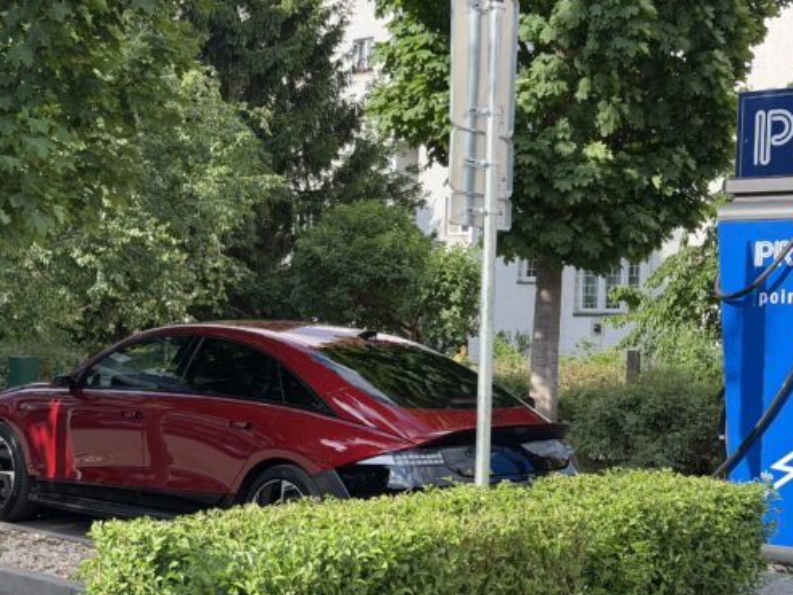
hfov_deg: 30.7
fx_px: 1444
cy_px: 335
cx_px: 458
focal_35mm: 63
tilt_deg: +0.3
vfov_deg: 23.3
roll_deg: -2.0
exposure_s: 1/1678
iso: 100
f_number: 1.78
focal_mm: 6.76
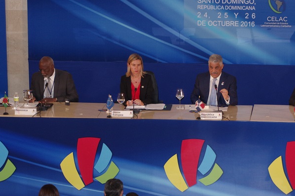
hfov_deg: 12.1
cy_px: 73
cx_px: 217
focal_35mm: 169
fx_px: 1383
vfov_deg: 8.1
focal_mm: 68
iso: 800
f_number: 5.6
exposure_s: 1/100
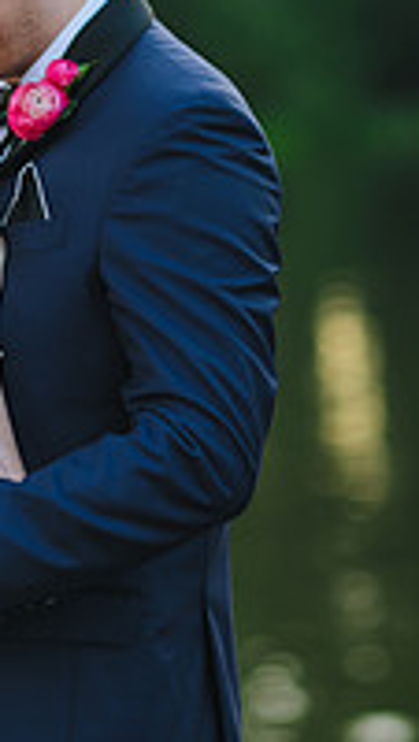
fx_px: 3937
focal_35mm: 200
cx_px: -15
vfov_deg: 10.8
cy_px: 371
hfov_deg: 6.1
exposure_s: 1/160
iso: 100
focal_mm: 85
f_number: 2
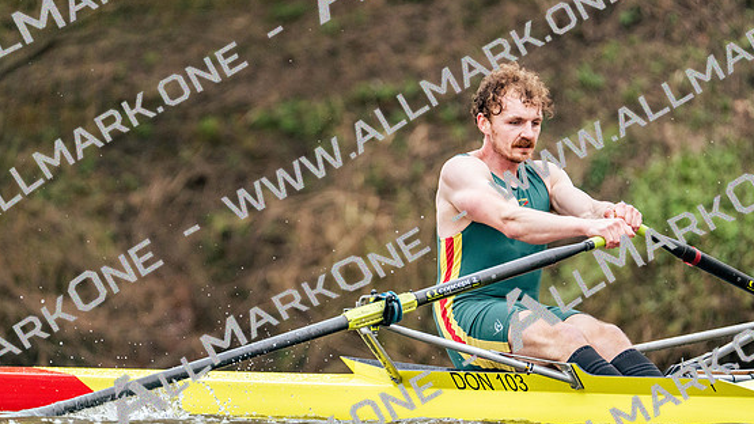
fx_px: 11214
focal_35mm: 561
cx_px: 390
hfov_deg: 3.9
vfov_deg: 2.2
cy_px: 224
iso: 5000
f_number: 6.3
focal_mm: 512
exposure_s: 1/1600
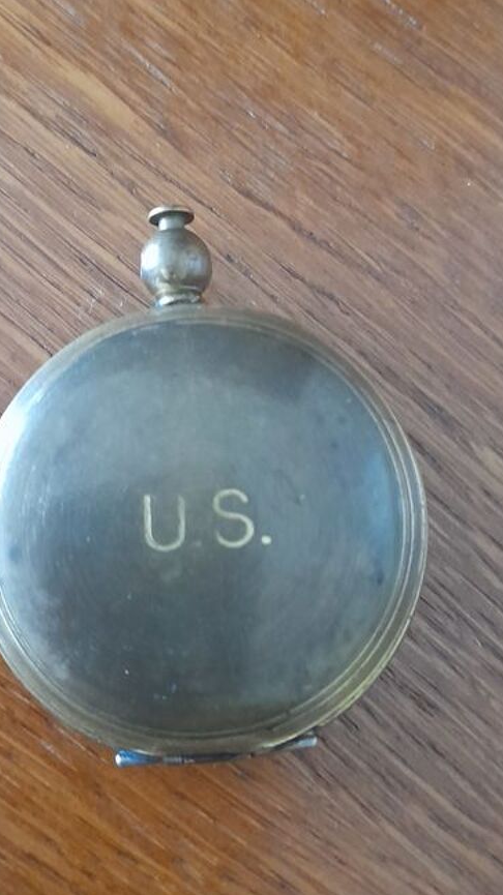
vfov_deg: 48.3
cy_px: 423
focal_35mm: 42
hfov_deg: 28.3
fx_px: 997
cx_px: 216
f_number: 2
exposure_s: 1/20
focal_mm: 4.6
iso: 1000
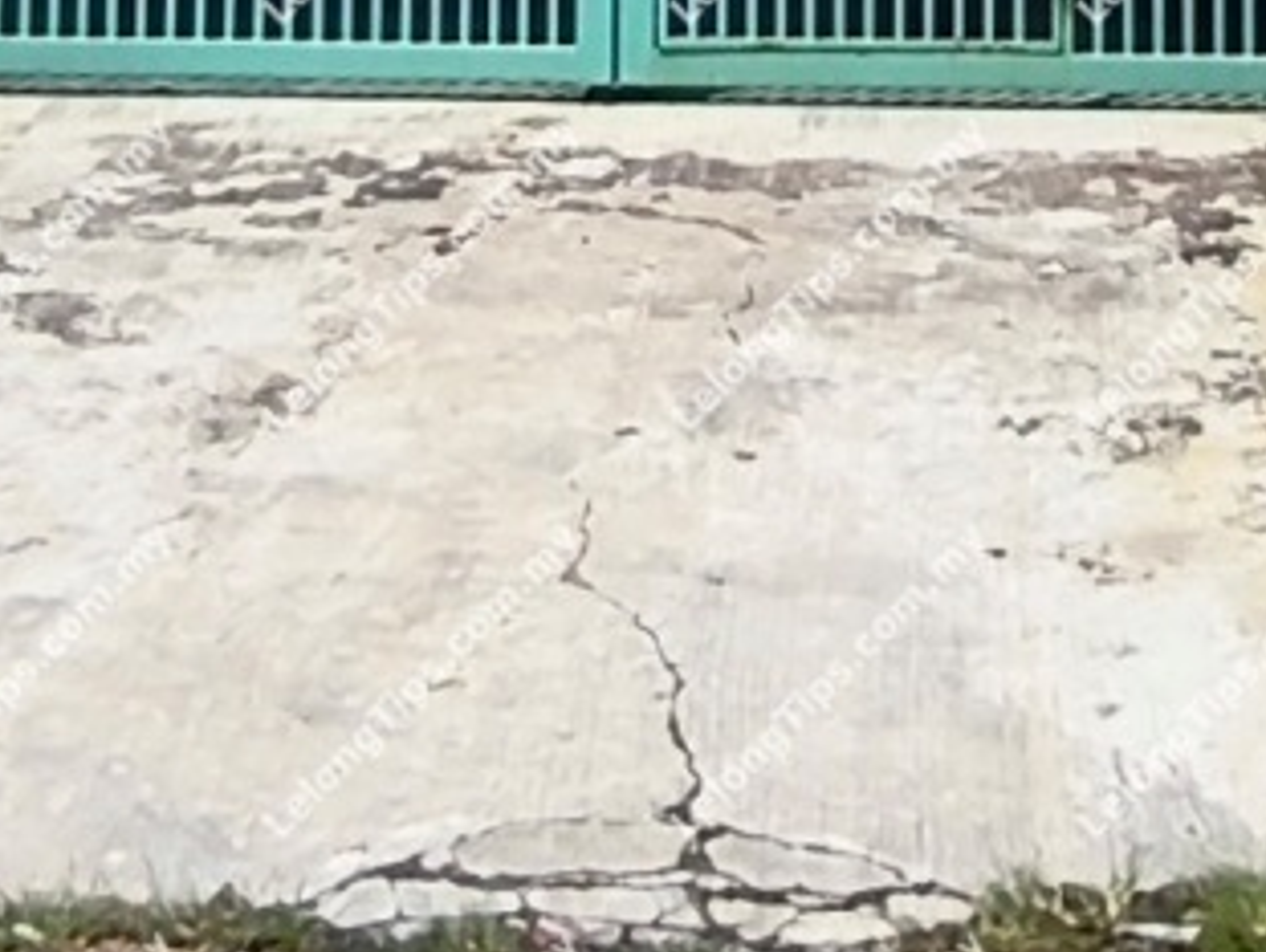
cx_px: 688
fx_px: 2526
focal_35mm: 69
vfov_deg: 18.3
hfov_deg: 28.1
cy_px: -592
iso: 50
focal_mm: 1.65
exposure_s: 1/3922
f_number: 2.2
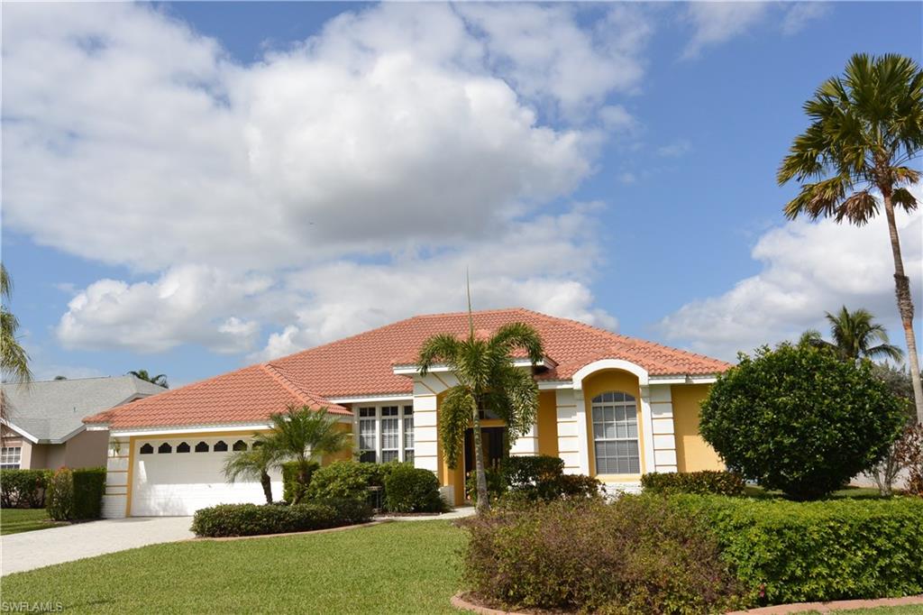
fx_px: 795
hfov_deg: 60.3
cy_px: 308
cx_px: 462
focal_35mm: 31
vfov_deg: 42.3
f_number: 6.3
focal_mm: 11.5
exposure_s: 1/1250
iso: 160
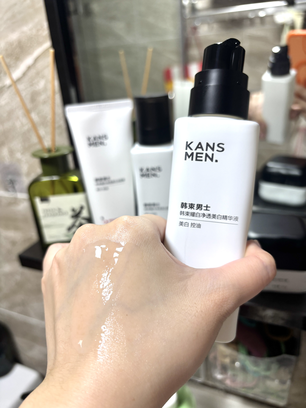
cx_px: 153
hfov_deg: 53.1
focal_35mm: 26
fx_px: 306
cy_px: 204
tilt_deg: -22.8
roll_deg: +4.1
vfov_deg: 67.3
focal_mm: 5.96
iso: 80
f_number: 1.6
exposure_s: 1/100
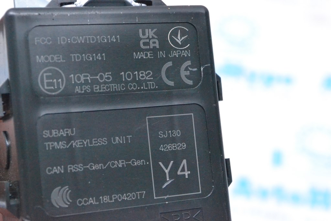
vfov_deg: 16.6
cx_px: 166
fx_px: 759
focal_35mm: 82
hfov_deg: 24.6
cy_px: 110
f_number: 9
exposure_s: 1/160
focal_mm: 55
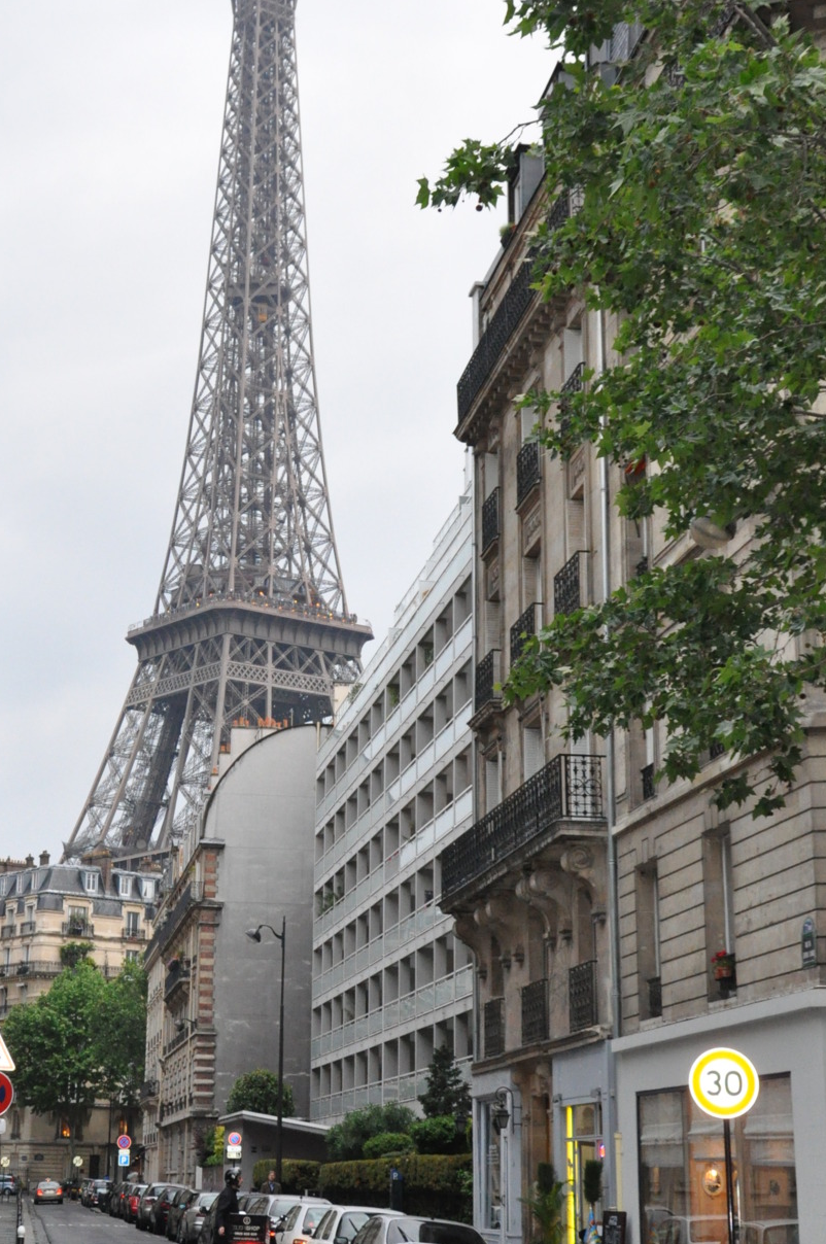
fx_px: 2140
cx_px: 240
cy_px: 542
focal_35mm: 62
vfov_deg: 32.4
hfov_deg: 21.7
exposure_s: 1/200
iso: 2000
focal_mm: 26
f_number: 5.6
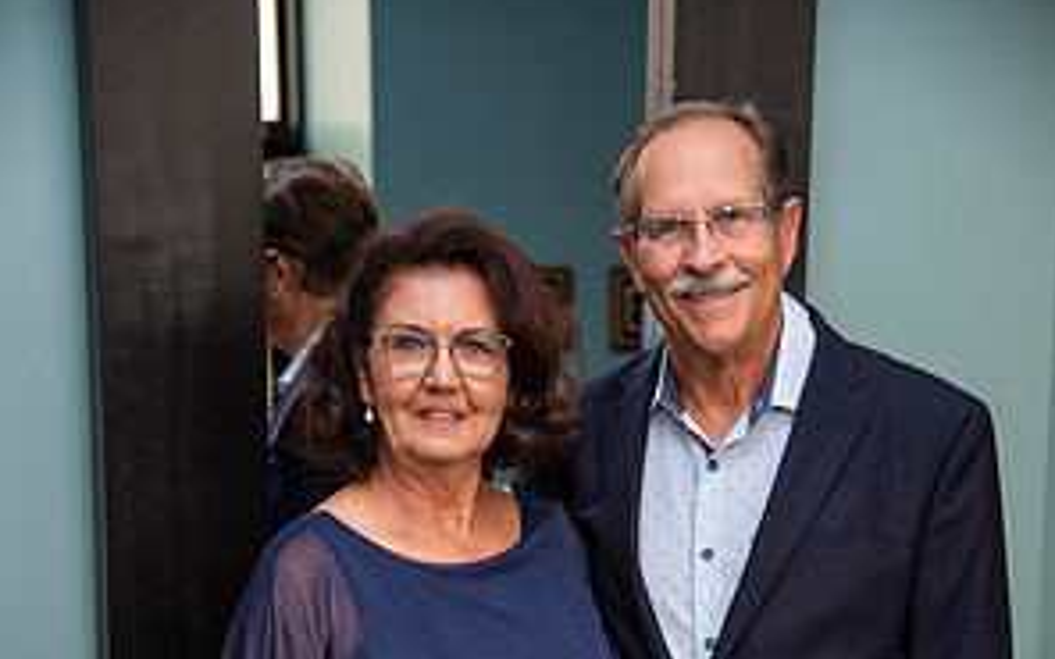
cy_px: 780
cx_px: 528
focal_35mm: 96
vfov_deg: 13.3
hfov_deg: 21.6
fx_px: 2760
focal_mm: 62
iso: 400
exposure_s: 1/160
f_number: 4
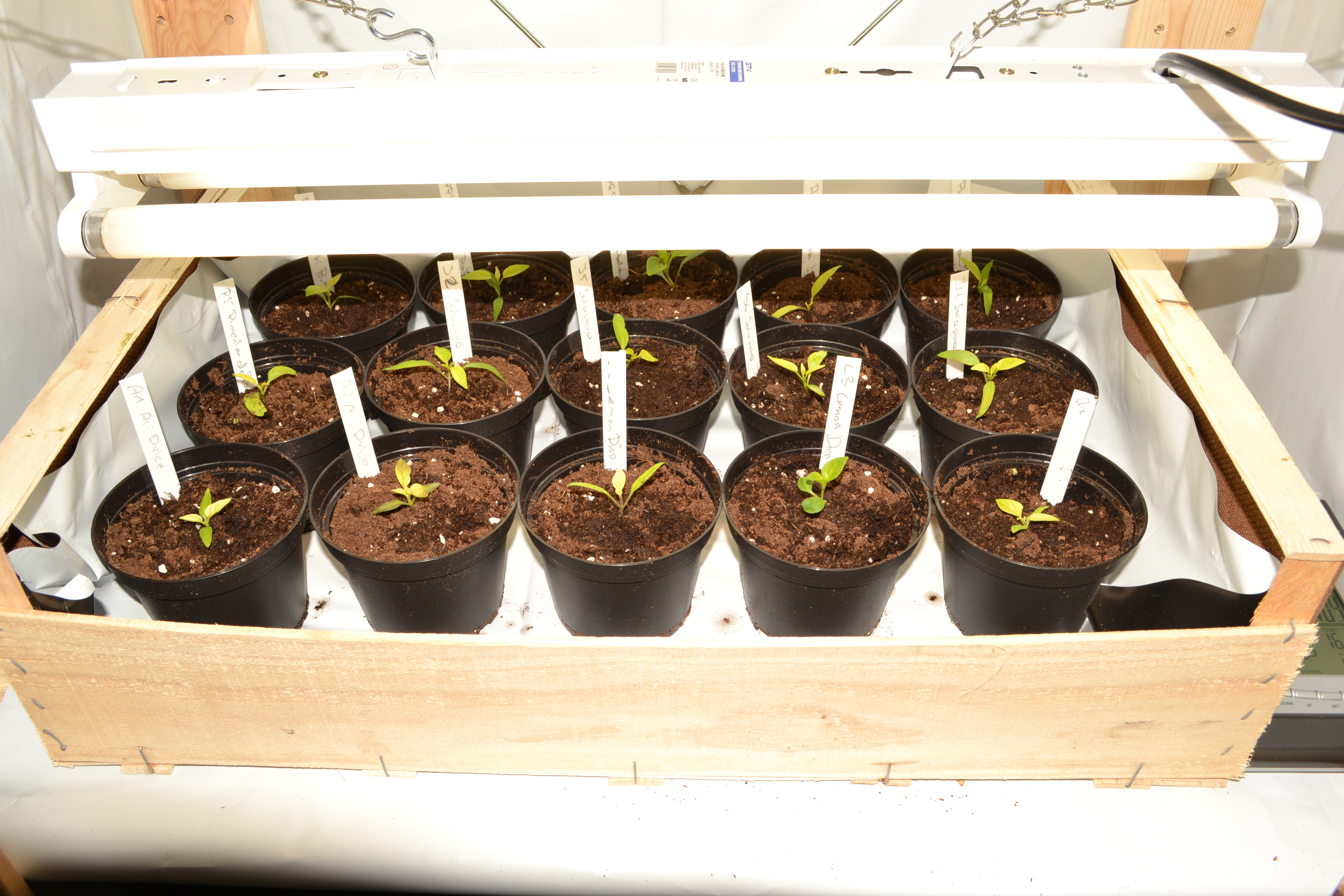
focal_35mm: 30
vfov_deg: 43.6
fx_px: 1120
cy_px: 448
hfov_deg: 61.9
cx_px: 672
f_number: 9
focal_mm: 20
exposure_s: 1/50
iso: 200
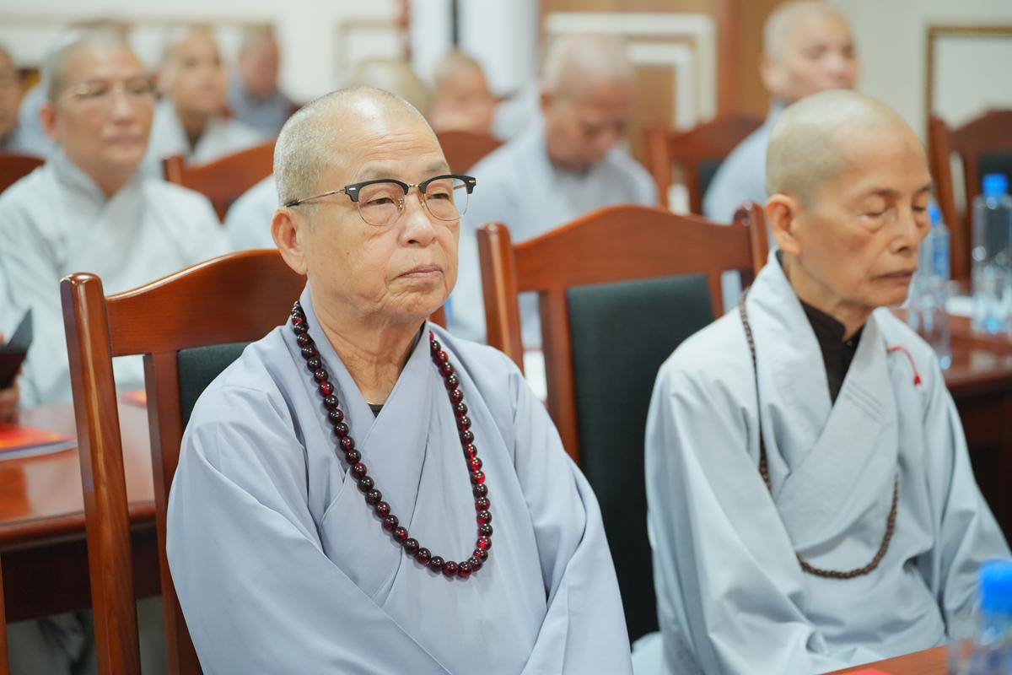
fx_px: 2249
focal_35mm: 80
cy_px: 338
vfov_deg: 17.1
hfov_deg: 25.4
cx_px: 506
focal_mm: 80
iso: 4000
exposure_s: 1/125
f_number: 2.8
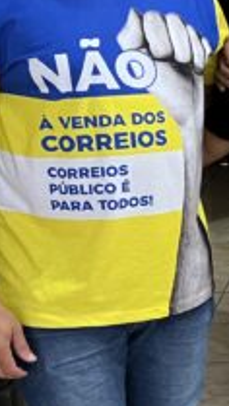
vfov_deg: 20.5
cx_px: 584
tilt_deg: -15.5
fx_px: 1120
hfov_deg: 10.0
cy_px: 245
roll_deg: -0.9
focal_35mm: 104
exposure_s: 1/60
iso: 400
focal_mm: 5.7
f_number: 1.5
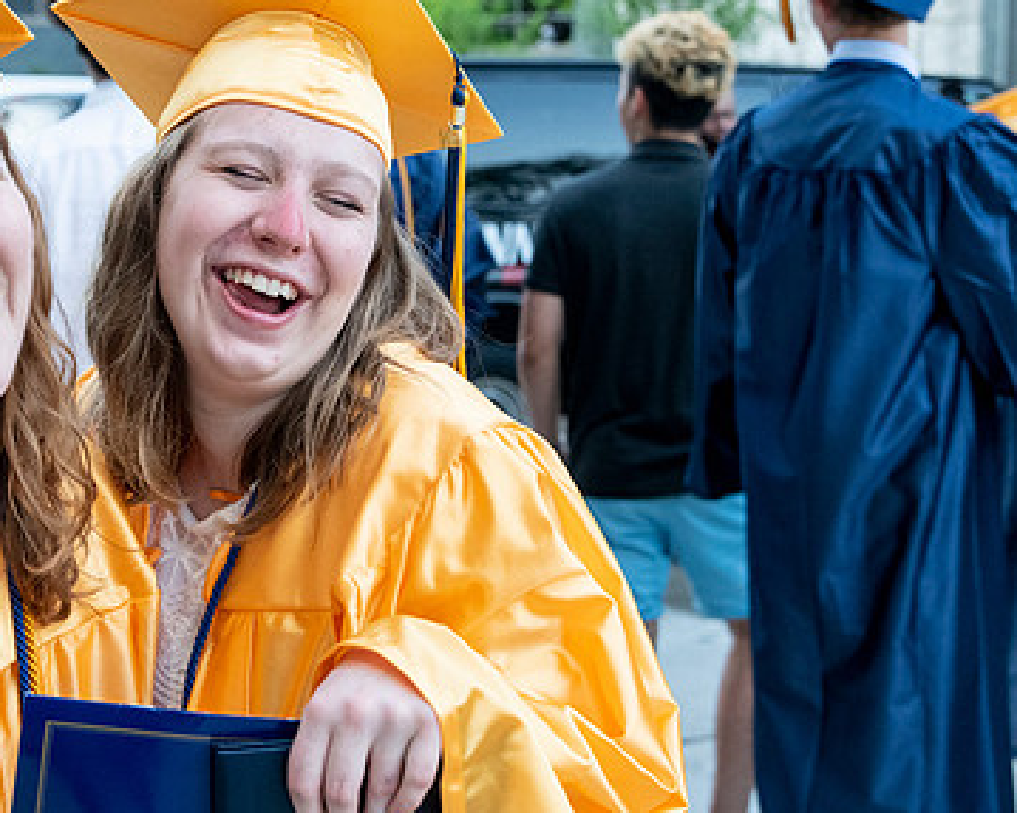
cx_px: 250
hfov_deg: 25.7
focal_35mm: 73
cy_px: 339
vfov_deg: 21.0
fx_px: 2197
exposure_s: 1/100
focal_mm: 38
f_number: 4
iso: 2000
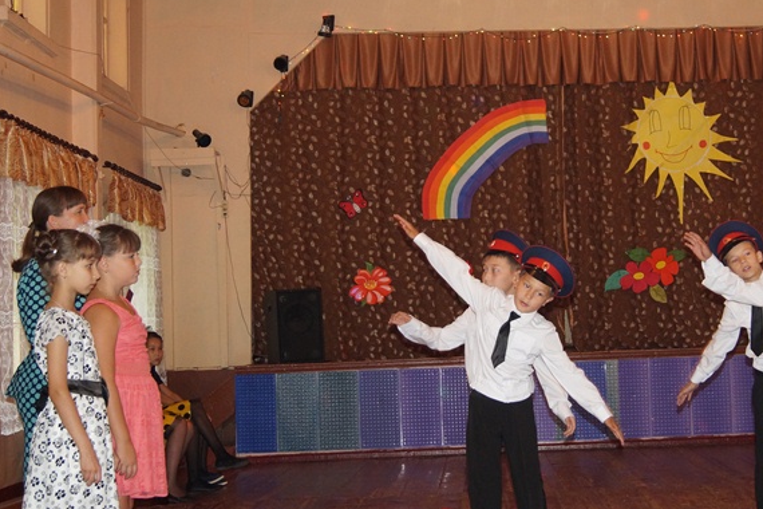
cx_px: 506
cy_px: 222
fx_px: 1562
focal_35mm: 74
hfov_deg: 27.3
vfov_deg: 18.5
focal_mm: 35
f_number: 4.5
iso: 1000
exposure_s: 1/60
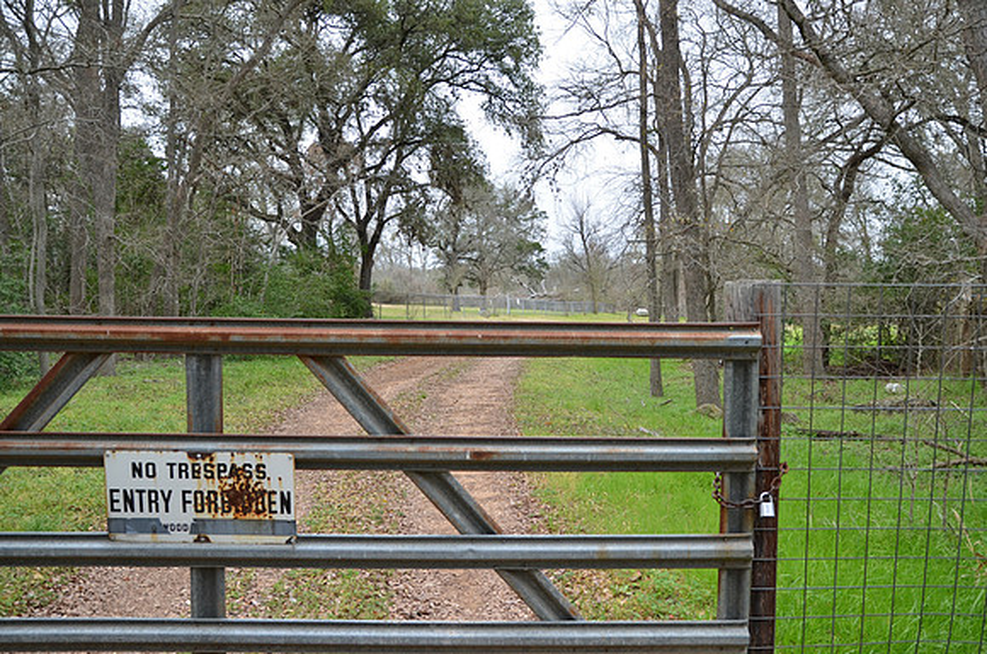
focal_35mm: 32
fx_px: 862
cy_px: 327
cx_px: 494
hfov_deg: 59.6
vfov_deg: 41.5
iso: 400
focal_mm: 21
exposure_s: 1/100
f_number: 5
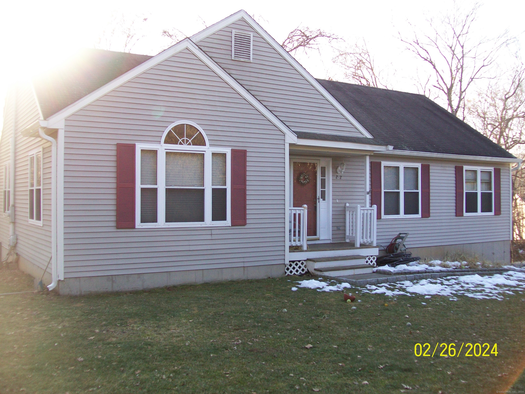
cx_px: 262
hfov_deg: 51.4
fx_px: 546
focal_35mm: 36
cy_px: 197
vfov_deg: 39.7
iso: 64
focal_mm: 6
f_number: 2.7
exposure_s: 1/160
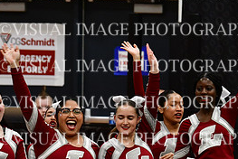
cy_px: 157
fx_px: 3164
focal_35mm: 478
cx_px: 129
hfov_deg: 4.3
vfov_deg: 2.9
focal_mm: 145
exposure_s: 1/500
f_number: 4
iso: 4000
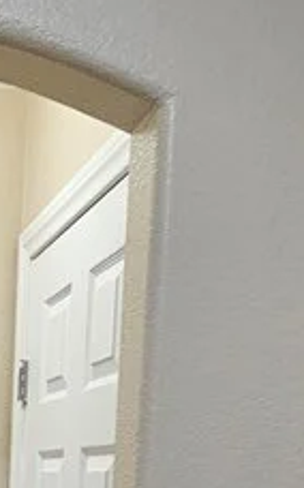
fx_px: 824
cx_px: -167
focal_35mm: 62
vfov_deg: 27.1
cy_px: 651
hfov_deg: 18.3
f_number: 2.2
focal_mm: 2.2
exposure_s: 1/60
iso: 160
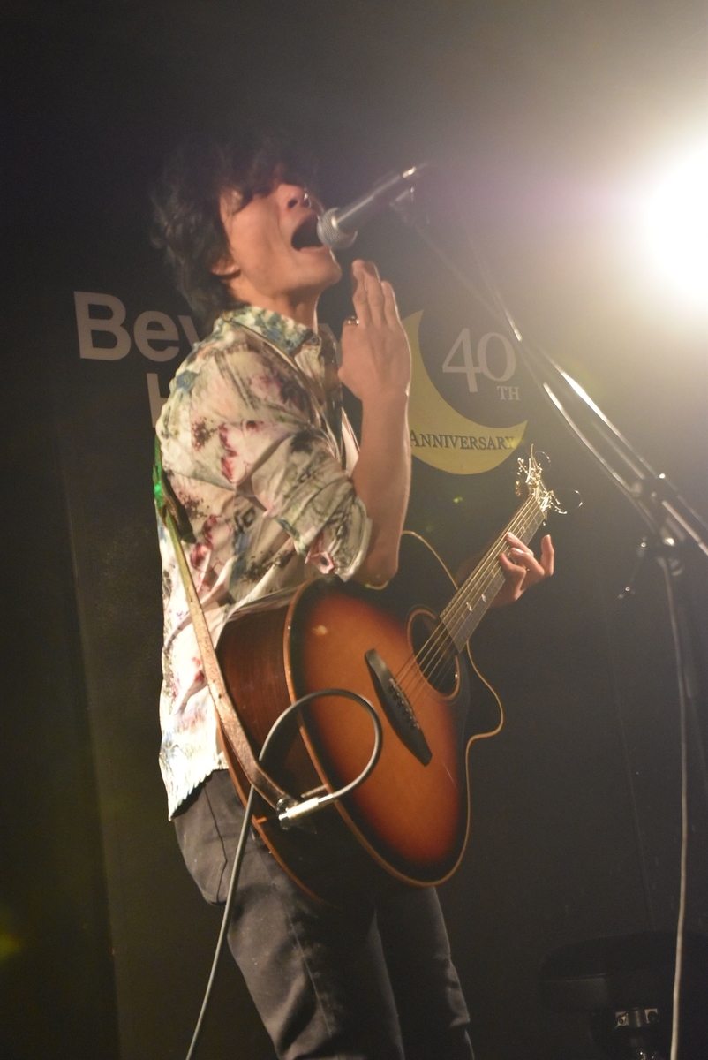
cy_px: 530
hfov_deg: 20.6
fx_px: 1943
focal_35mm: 66
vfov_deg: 30.5
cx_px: 354
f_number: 4.8
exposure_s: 1/60
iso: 4000
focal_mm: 44
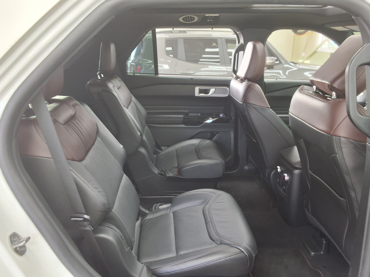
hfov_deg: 63.4
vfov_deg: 49.7
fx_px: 299
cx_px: 185
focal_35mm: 28
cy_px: 138
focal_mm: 2.91
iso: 125
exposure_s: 1/40
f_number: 1.9
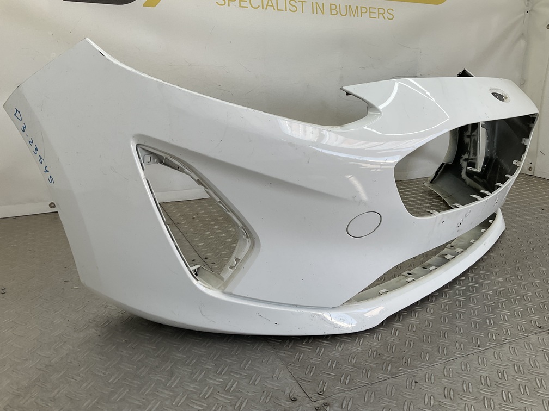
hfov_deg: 61.7
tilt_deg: -17.5
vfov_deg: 48.2
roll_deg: -4.4
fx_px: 460
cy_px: 206
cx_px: 274
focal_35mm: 29
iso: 16
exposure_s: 1/241
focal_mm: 3
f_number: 1.8
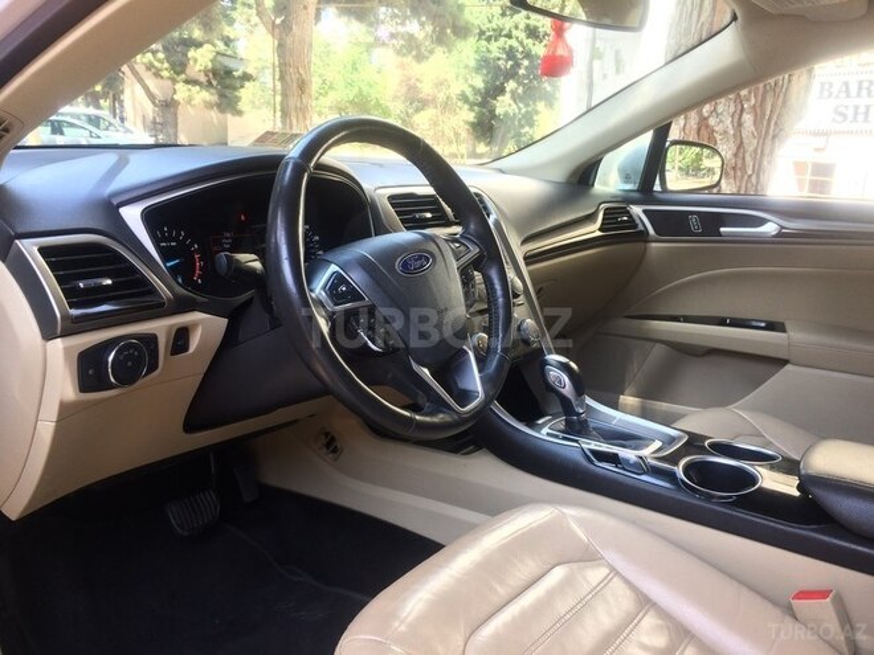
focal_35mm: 29
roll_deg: -1.4
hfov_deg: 61.7
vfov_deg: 48.2
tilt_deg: -14.4
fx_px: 732
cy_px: 328
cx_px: 437
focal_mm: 4.15
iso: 64
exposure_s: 1/100
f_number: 2.2
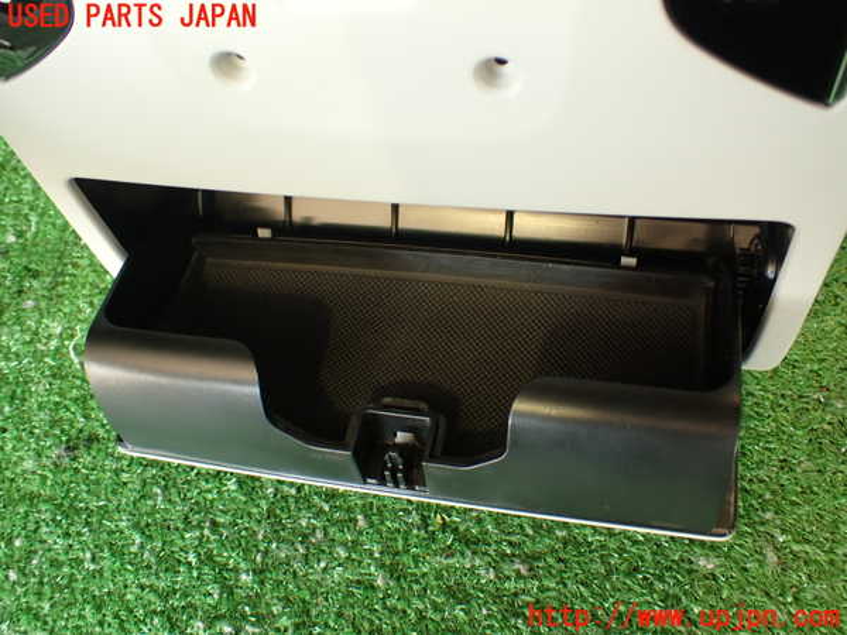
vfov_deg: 44.2
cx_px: 424
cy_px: 318
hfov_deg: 56.8
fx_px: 783
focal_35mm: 32
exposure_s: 1/30
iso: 200
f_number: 2.4
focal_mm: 5.79
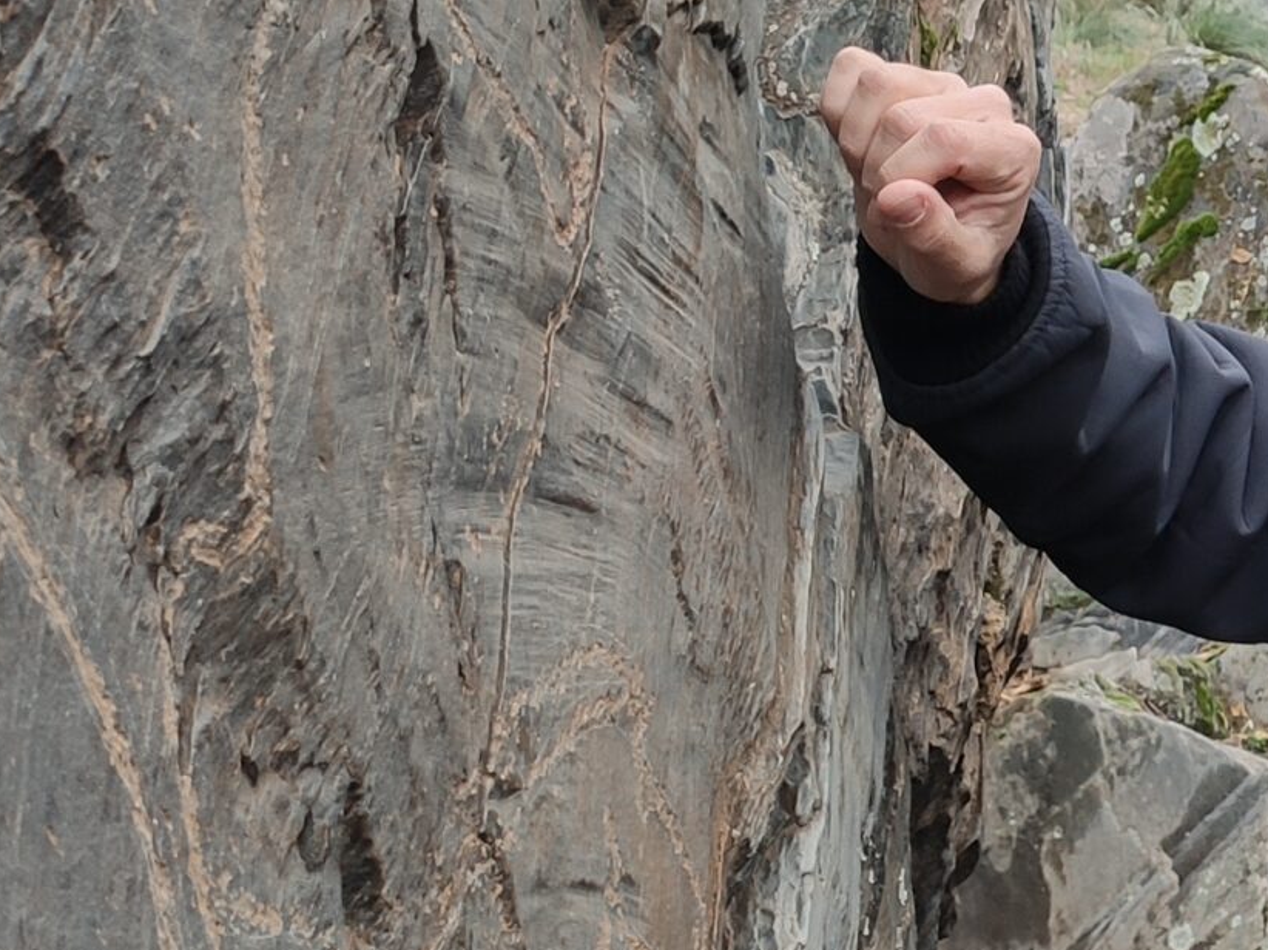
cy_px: 418
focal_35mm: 81
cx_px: 1769
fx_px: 2966
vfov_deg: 18.2
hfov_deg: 21.2
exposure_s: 1/100
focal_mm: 4.77
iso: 126
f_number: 1.75
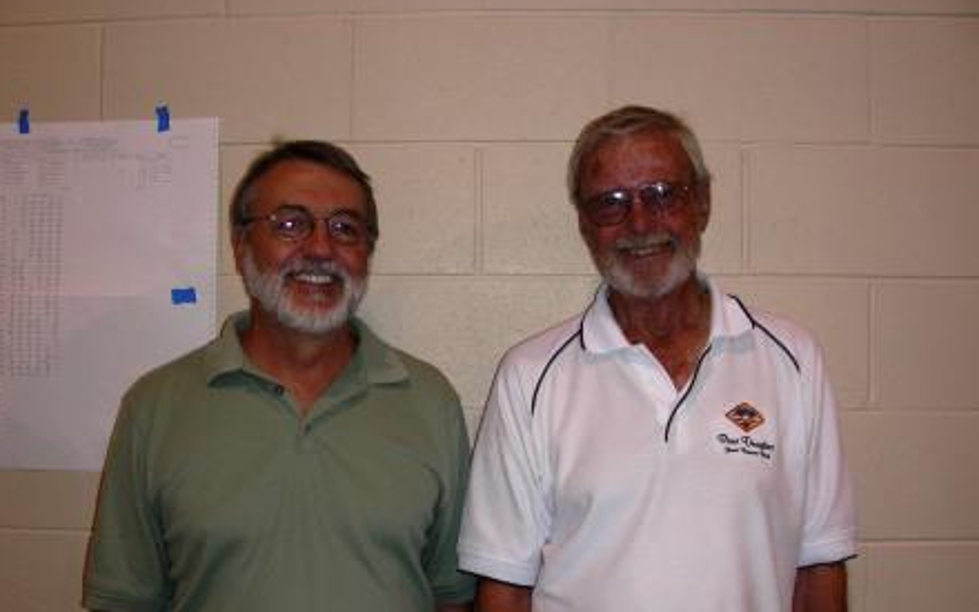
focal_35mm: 41
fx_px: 1094
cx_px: 492
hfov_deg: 48.2
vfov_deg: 31.2
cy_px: 347
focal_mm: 6.3
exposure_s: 1/60.1
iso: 50
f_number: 3.5
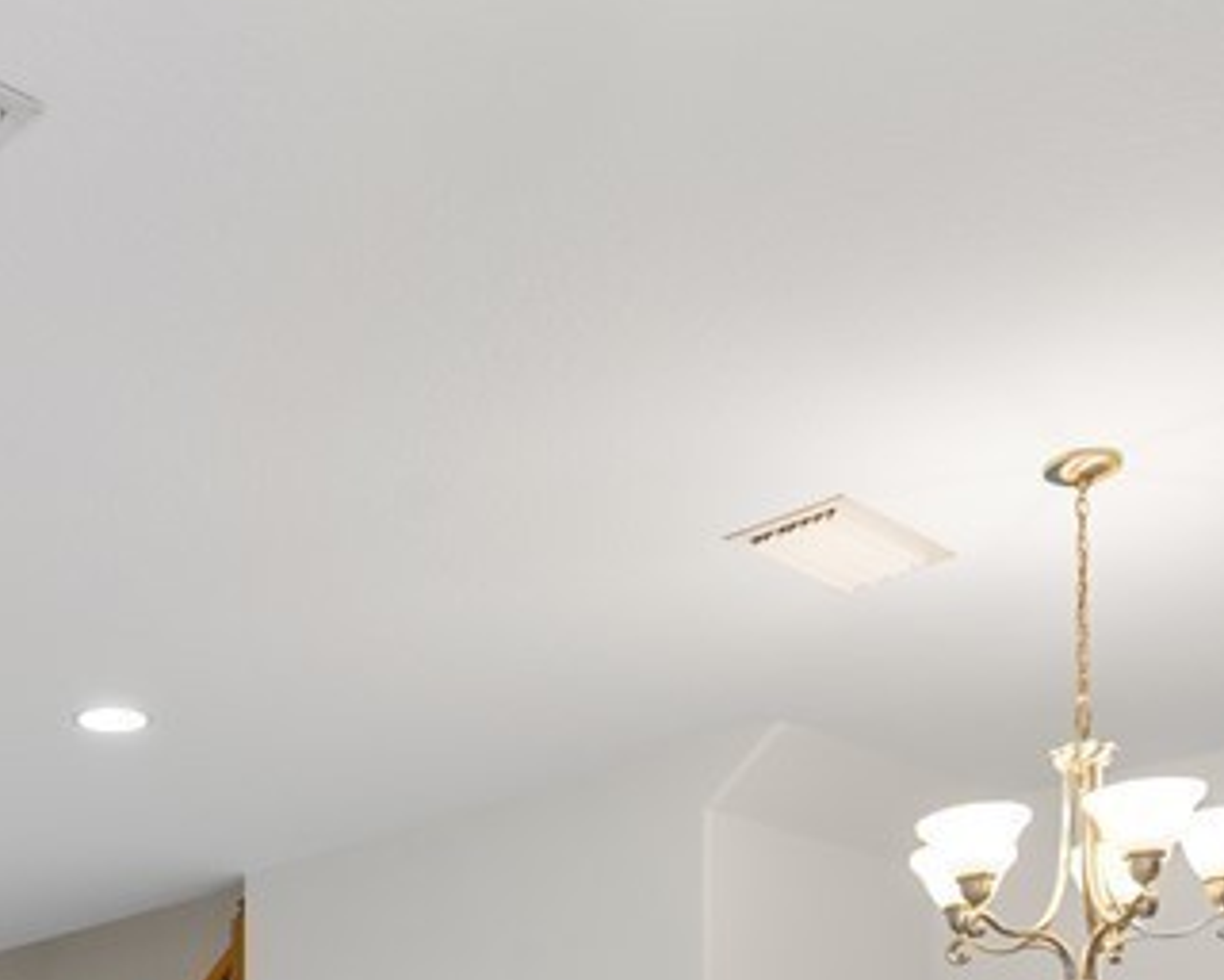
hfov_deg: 35.0
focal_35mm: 51
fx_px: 1848
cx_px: 176
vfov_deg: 25.1
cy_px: 1325
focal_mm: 16
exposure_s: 1/15
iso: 400
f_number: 8
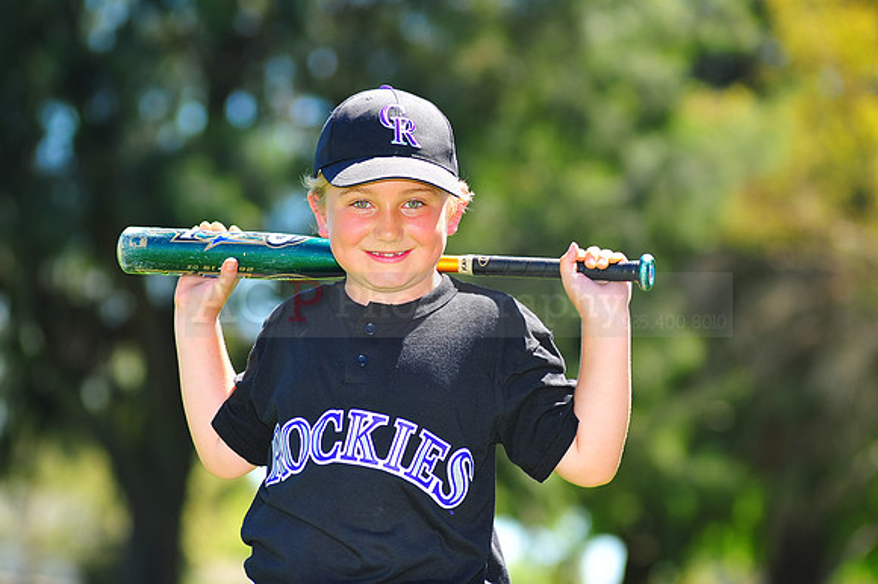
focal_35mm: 180
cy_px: 292
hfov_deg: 11.4
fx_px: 4387
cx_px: 439
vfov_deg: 7.6
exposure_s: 1/320
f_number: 5
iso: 200
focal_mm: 180
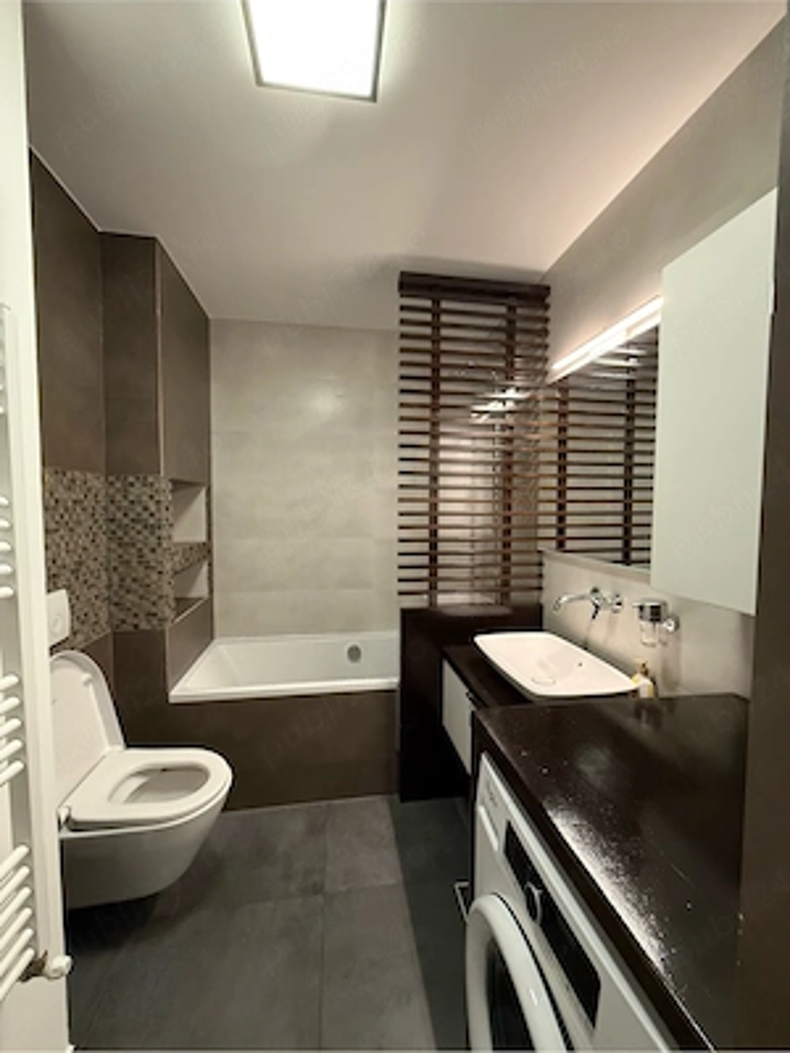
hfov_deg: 85.7
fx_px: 426
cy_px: 526
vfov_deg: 102.1
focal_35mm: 14
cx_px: 395
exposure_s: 1/50
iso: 640
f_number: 2.2
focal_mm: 2.22
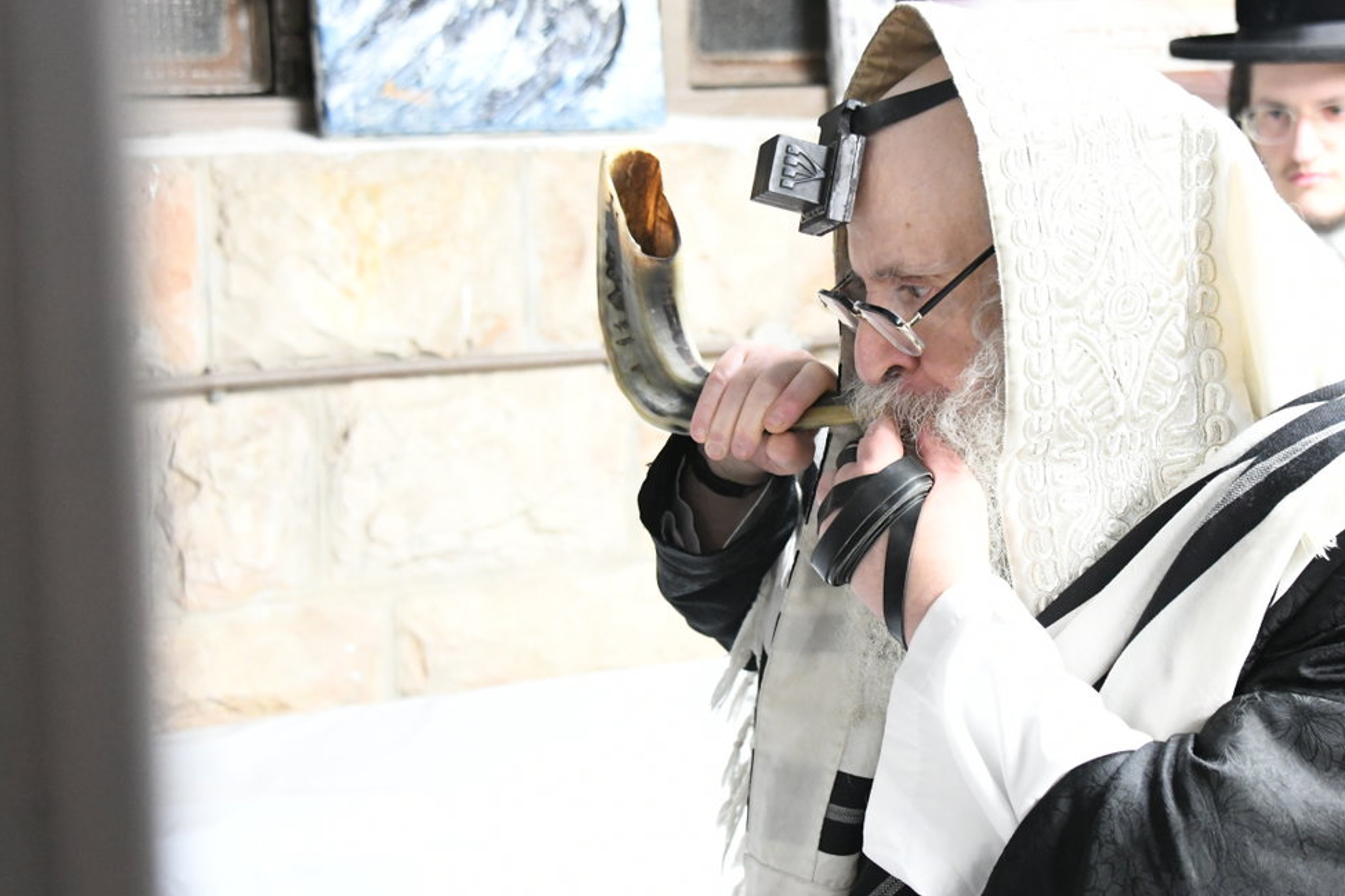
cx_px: 893
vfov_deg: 19.7
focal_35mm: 69
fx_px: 2577
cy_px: 369
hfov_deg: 29.1
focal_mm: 48
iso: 6400
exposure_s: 1/80
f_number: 5
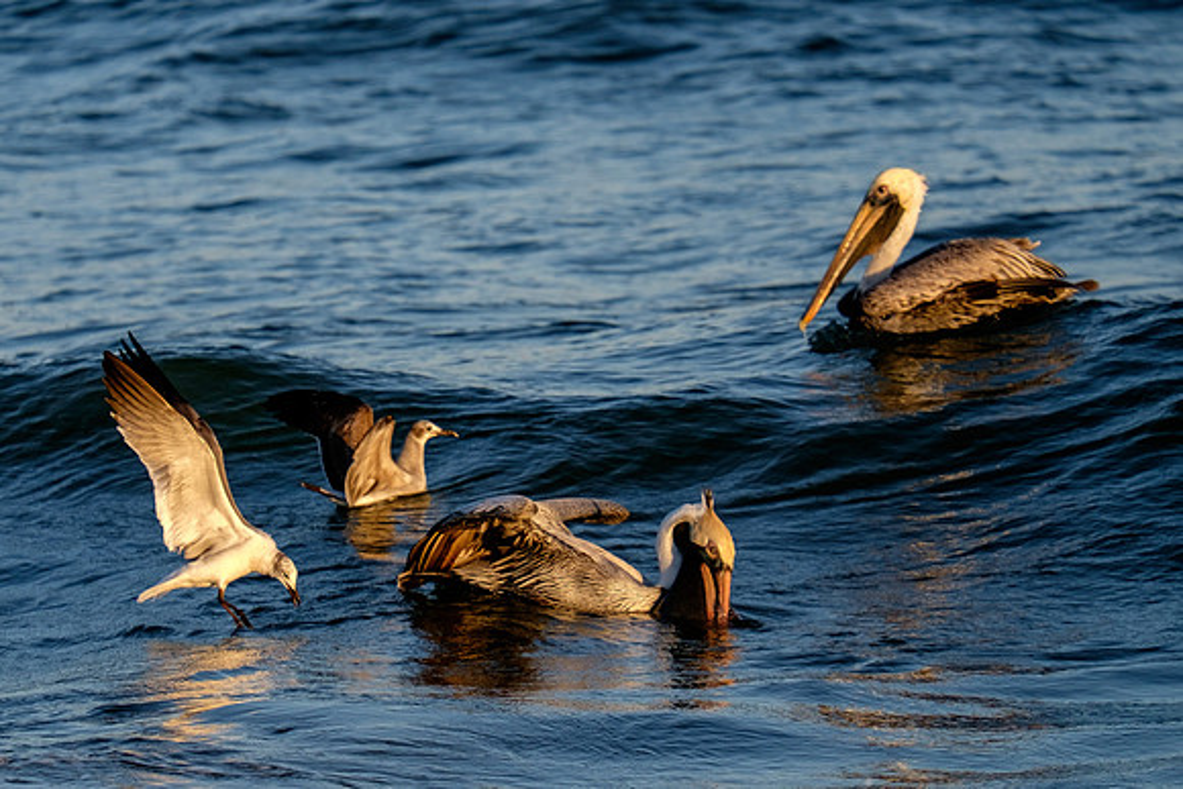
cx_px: 496
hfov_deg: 4.7
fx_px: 14522
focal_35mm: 442
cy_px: 515
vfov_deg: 3.1
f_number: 5.6
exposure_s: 1/1000
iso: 200
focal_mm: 200
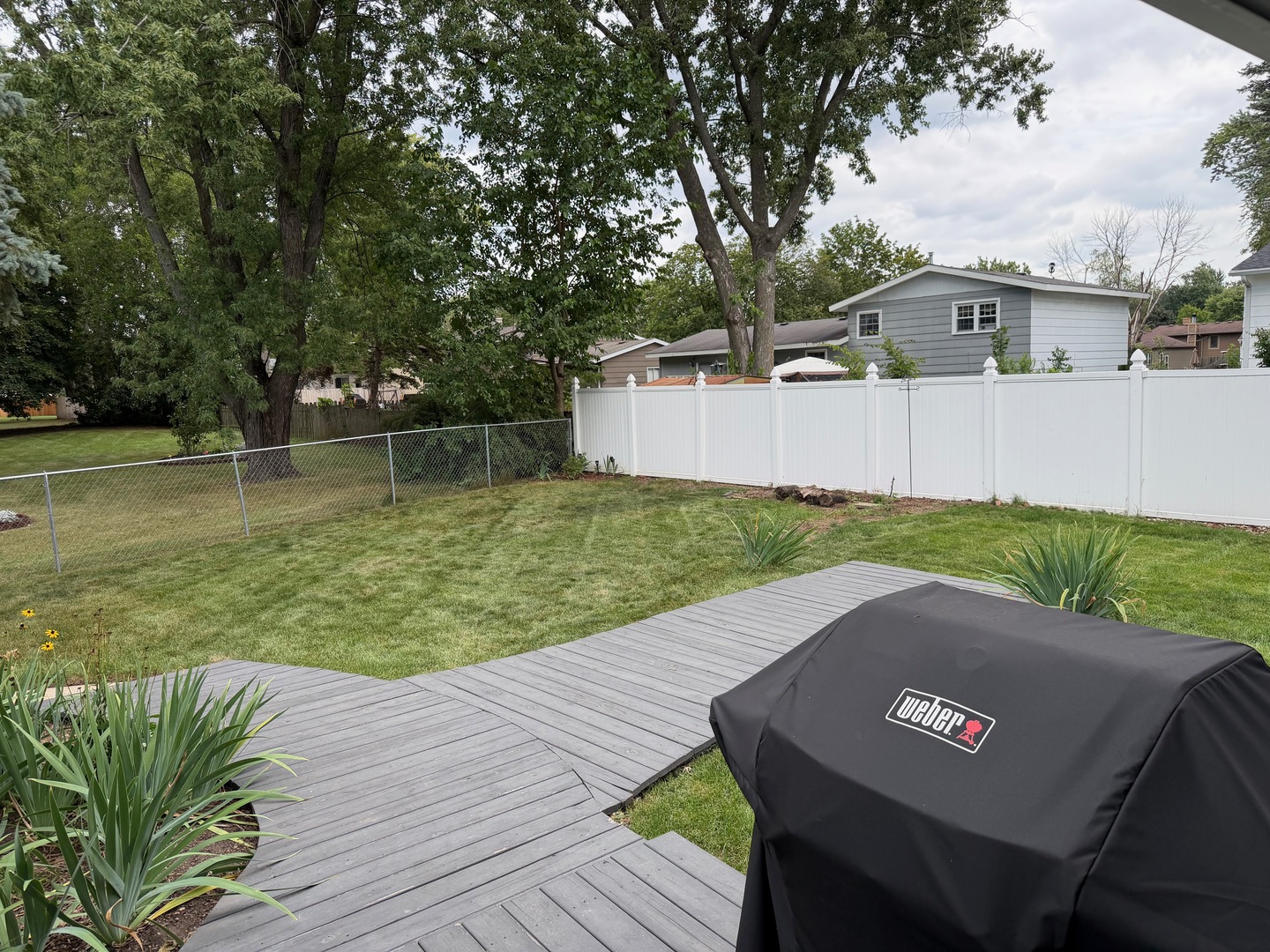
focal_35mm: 24
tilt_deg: -6.8
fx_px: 881
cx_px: 635
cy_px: 476
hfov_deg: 71.6
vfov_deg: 56.8
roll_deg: +2.1
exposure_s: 1/1091
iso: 100
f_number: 1.78
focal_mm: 6.76
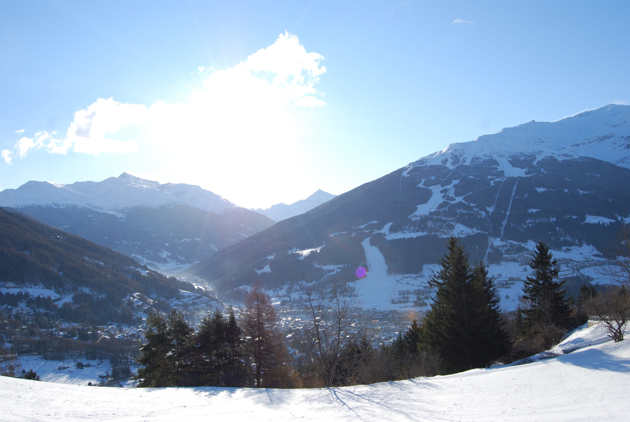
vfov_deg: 40.1
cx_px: 315
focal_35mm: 33
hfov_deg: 57.2
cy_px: 211
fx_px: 578
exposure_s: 1/250
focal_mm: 22
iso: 100
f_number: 8
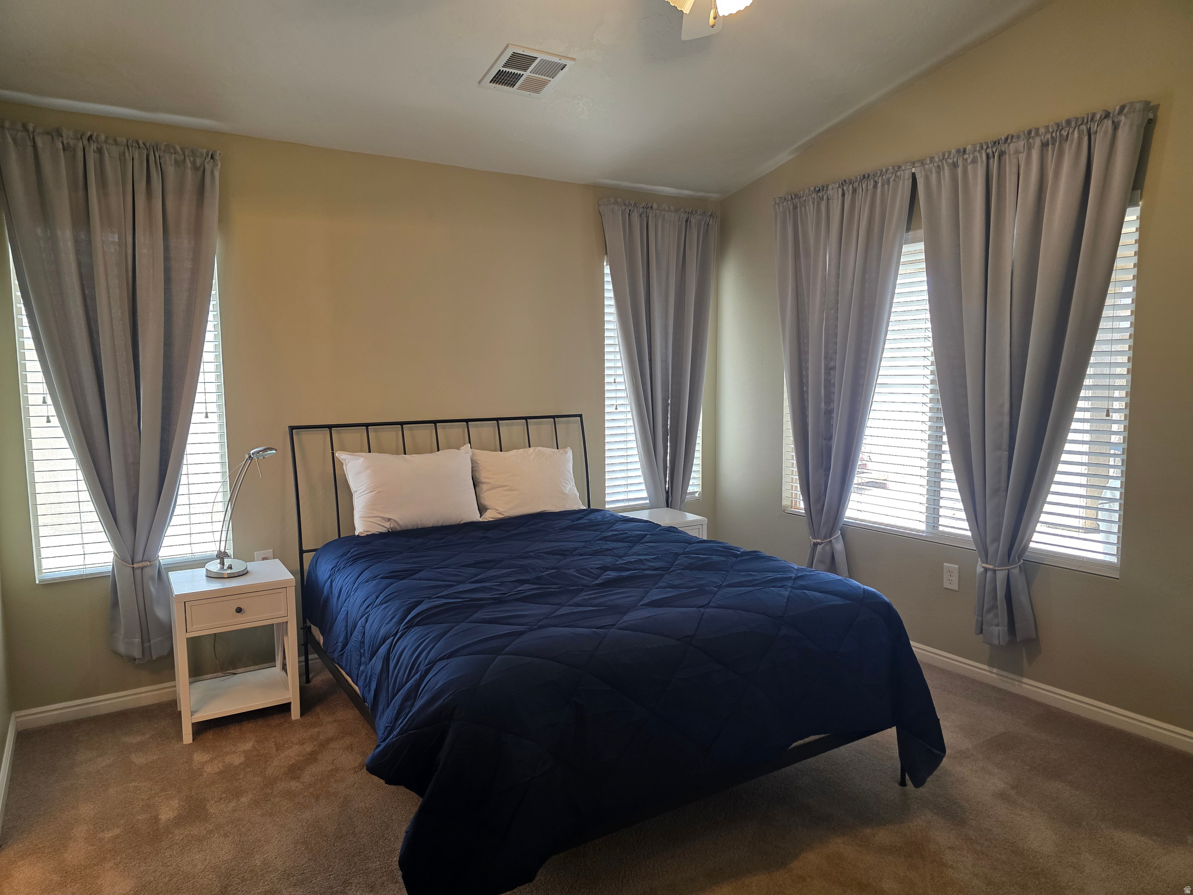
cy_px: 448
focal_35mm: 23
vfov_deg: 58.9
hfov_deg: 73.9
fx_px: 793
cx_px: 596
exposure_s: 1/120
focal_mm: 6.3
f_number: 1.7
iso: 160
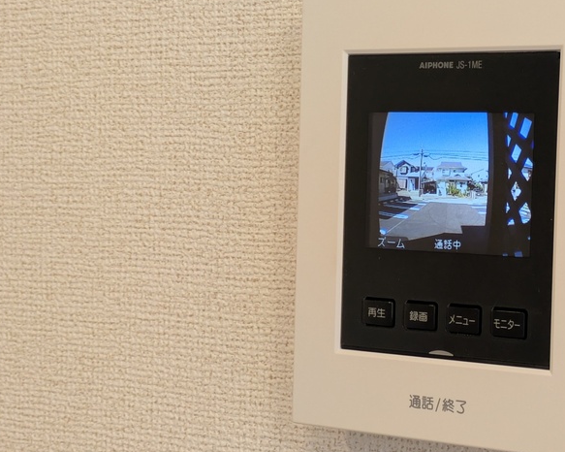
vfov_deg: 18.7
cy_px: 230
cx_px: 439
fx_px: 1371
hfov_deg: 23.0
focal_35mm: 82
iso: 55
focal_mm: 5.43
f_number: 1.89
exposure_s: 1/50
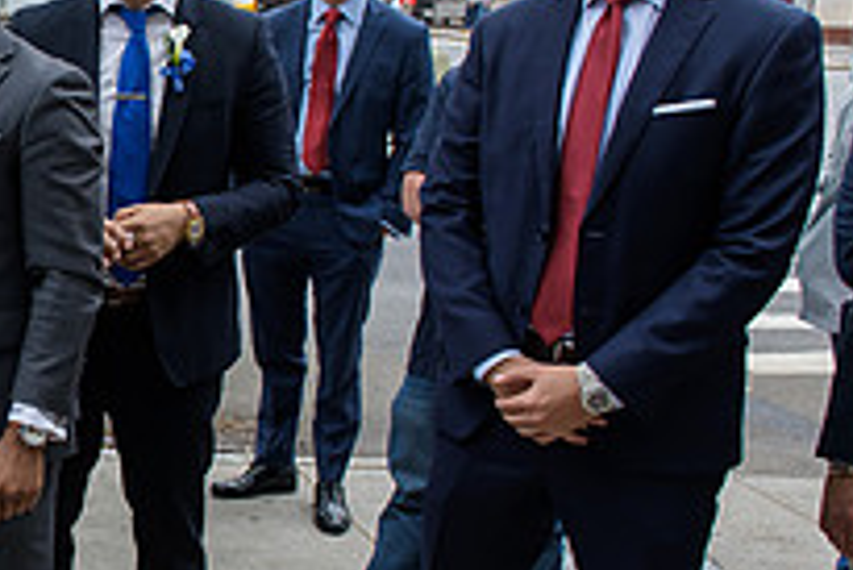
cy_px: 260
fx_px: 1612
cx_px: -171
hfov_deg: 26.4
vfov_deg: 20.0
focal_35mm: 68
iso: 200
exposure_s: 1/250
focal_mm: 24
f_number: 5
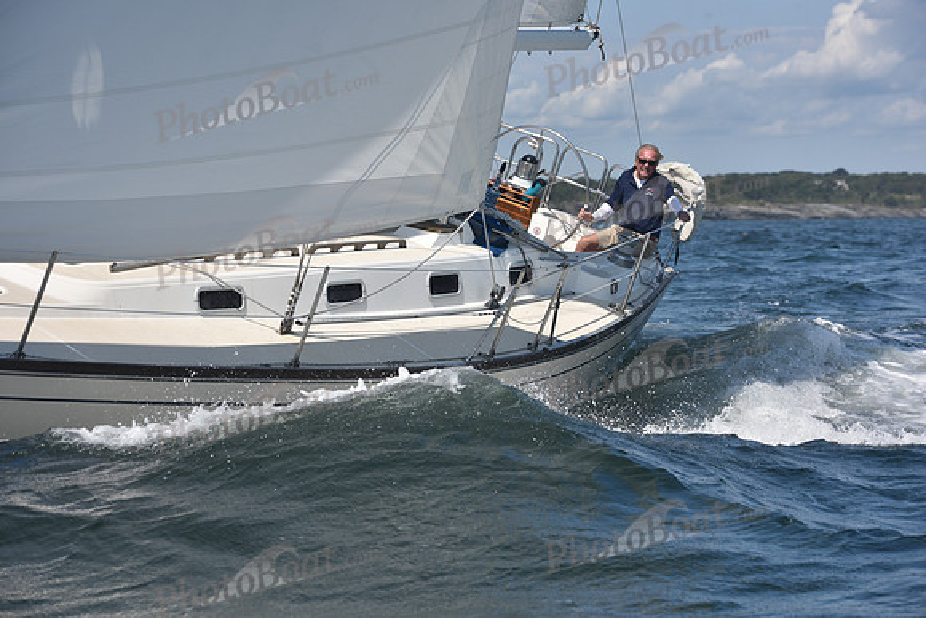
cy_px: 309
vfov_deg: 14.0
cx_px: 463
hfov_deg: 20.8
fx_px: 2521
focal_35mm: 98
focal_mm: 98
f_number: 6.3
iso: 250
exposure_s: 1/1250
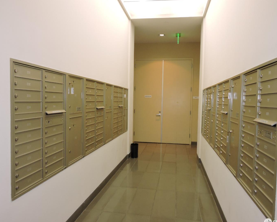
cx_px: 143
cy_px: 111
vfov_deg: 54.9
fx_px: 213
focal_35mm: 26
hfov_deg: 66.0
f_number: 3.3
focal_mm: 4.3
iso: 320
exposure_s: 1/40
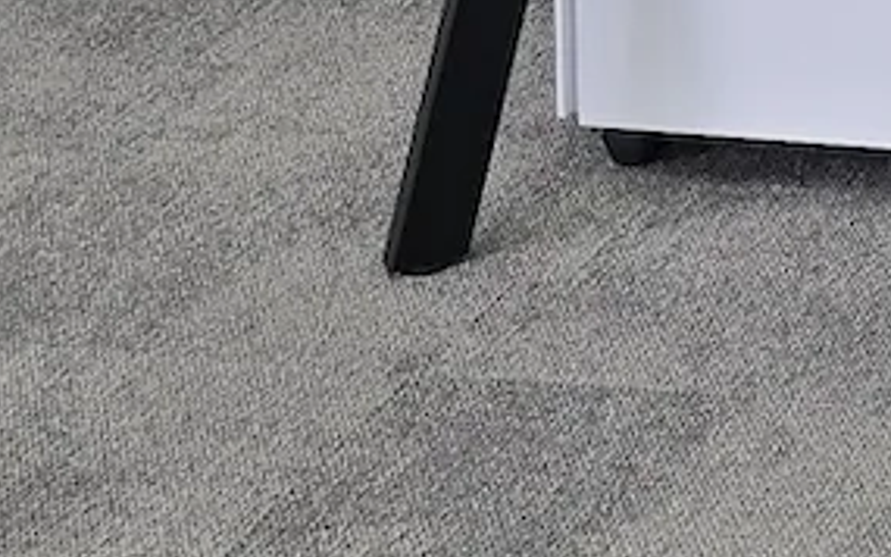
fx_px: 3982
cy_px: -1389
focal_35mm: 164
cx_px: 1832
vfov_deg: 6.8
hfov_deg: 11.4
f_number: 1.7
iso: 50
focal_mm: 6.3
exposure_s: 1/100
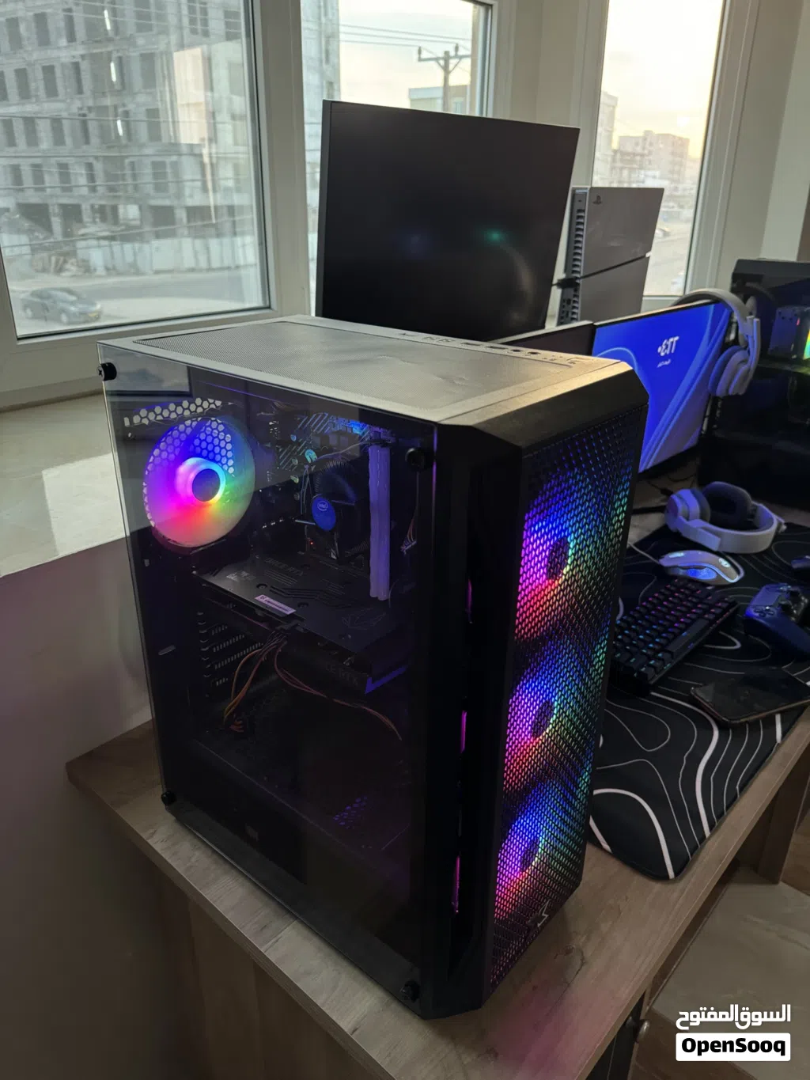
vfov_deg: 71.6
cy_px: 540
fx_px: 749
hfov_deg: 56.8
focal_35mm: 24
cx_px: 405
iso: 1000
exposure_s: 1/40
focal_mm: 6.86
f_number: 1.78
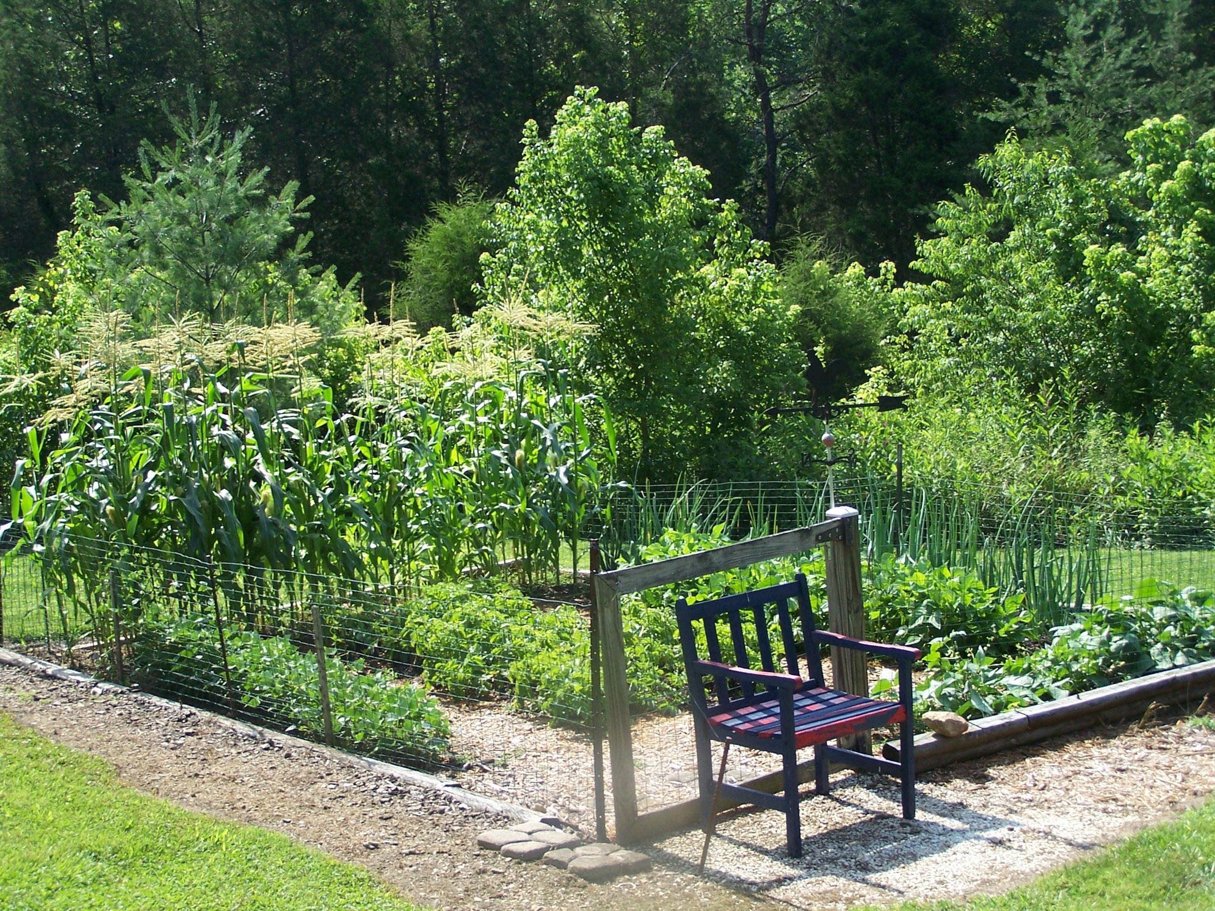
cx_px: 608
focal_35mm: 59
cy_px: 456
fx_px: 2071
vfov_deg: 24.8
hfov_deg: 32.7
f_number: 3.1
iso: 80
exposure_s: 1/500
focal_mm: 9.8
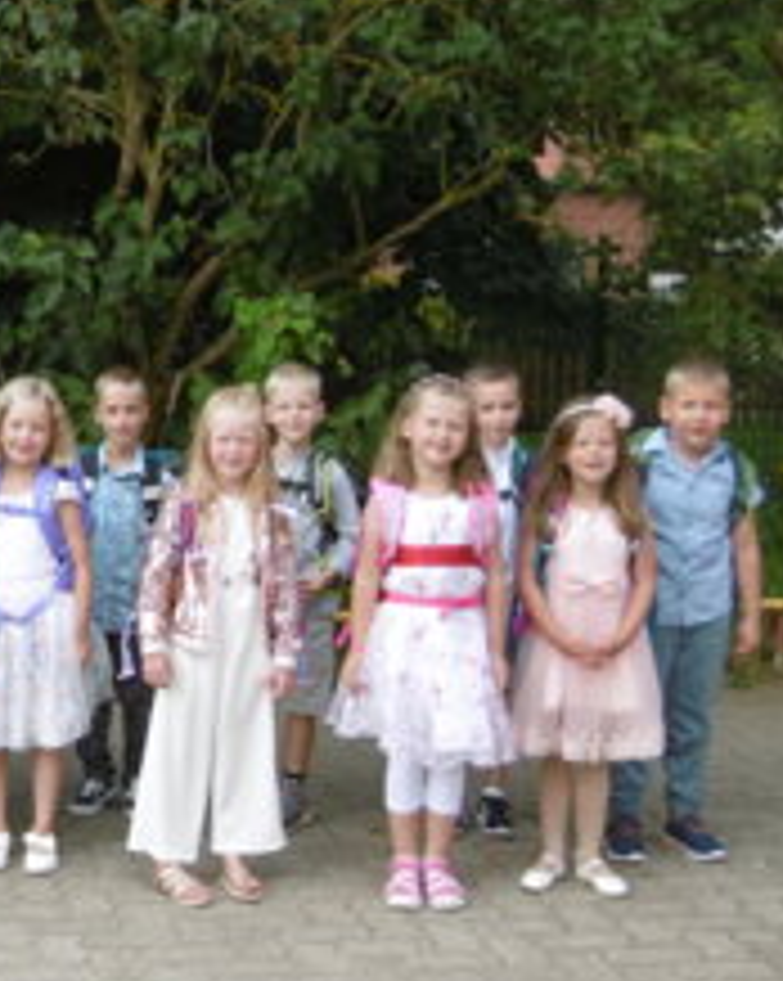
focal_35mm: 77
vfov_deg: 24.8
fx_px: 2234
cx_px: -99
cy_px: 428
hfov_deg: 19.0
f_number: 3.8
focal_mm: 7.7
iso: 100
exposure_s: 1/200
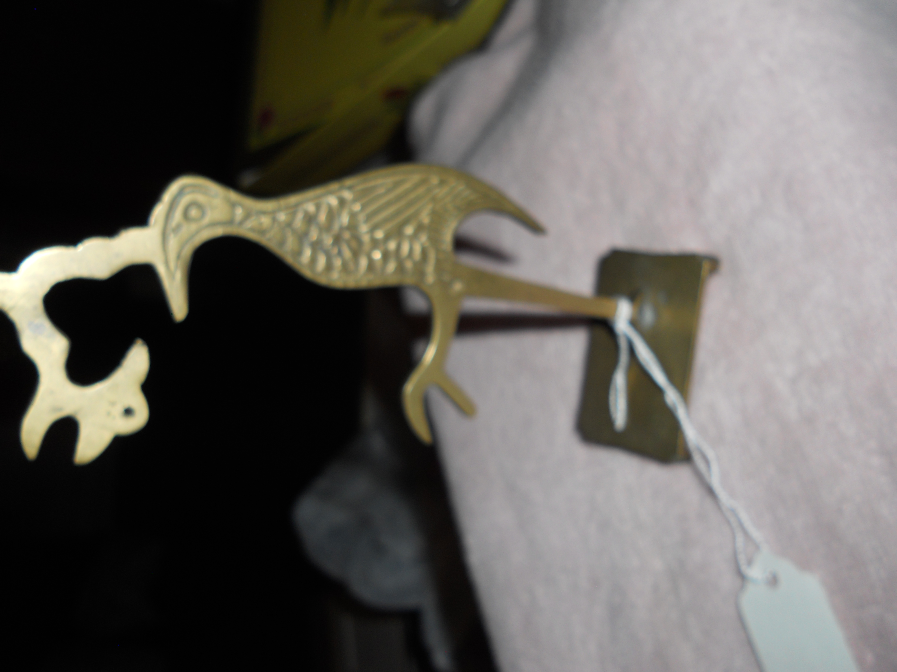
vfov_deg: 44.2
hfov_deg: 56.8
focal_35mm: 32
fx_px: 829
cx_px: 448
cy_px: 336
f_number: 8.8
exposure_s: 1/25
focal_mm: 5.8
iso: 80
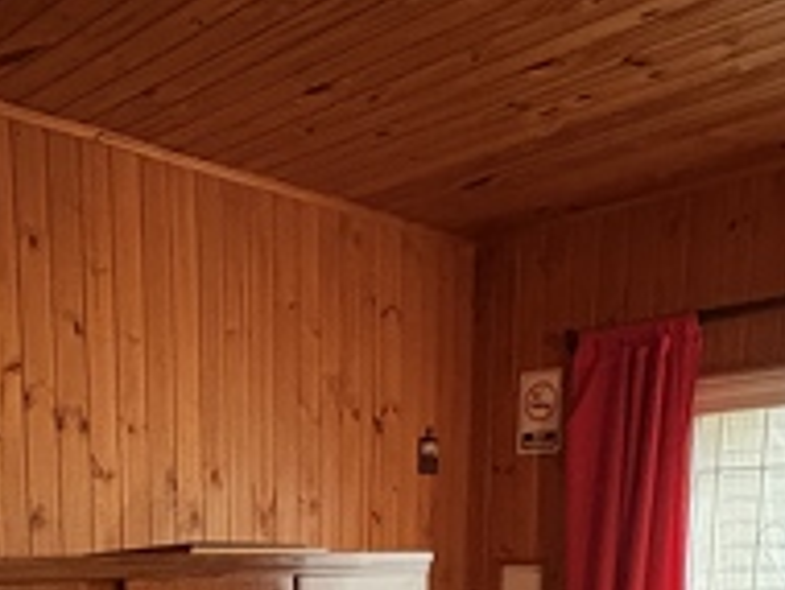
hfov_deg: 38.2
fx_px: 1113
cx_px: 231
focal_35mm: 49
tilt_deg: -9.5
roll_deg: +1.4
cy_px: 747
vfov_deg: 25.9
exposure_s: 1/25
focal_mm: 2.22
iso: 1250
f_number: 2.2
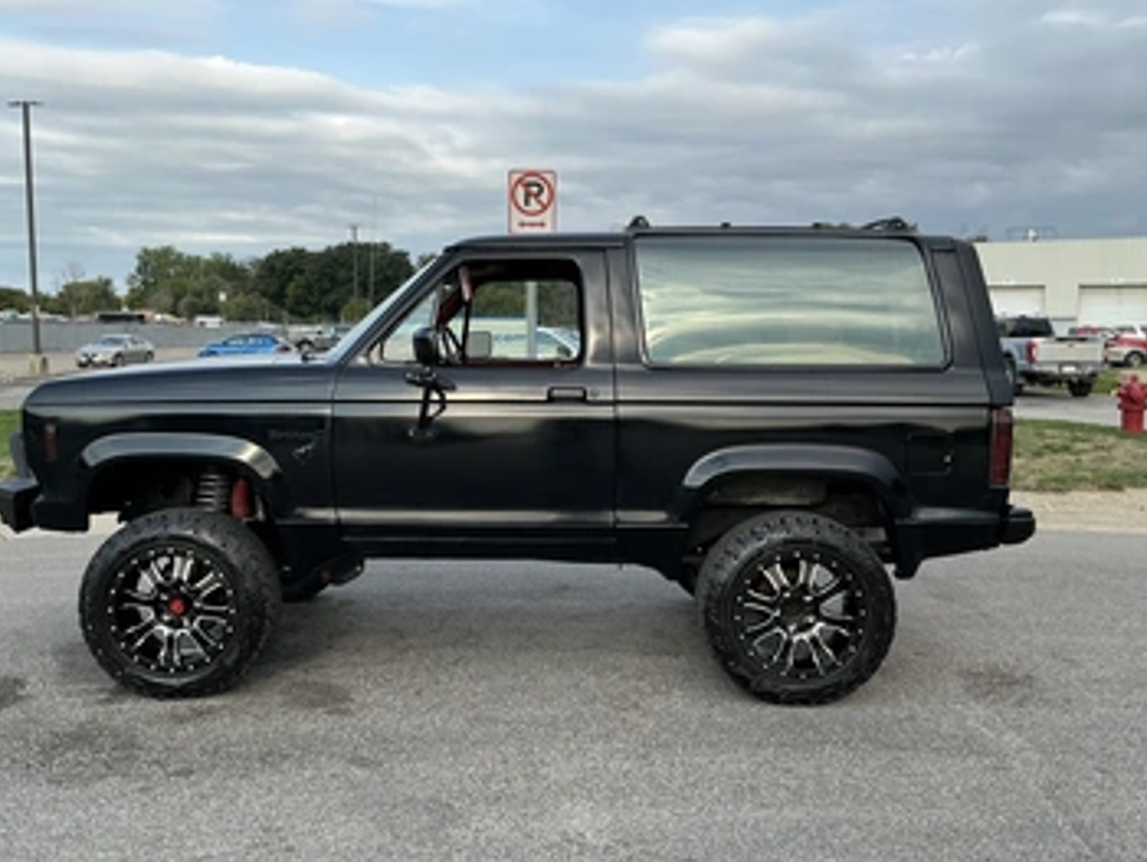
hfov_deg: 56.7
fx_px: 1061
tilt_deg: -2.5
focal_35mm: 32
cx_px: 534
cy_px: 439
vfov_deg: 44.2
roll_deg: -1.0
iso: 25
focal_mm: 3
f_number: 1.8
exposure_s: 1/855
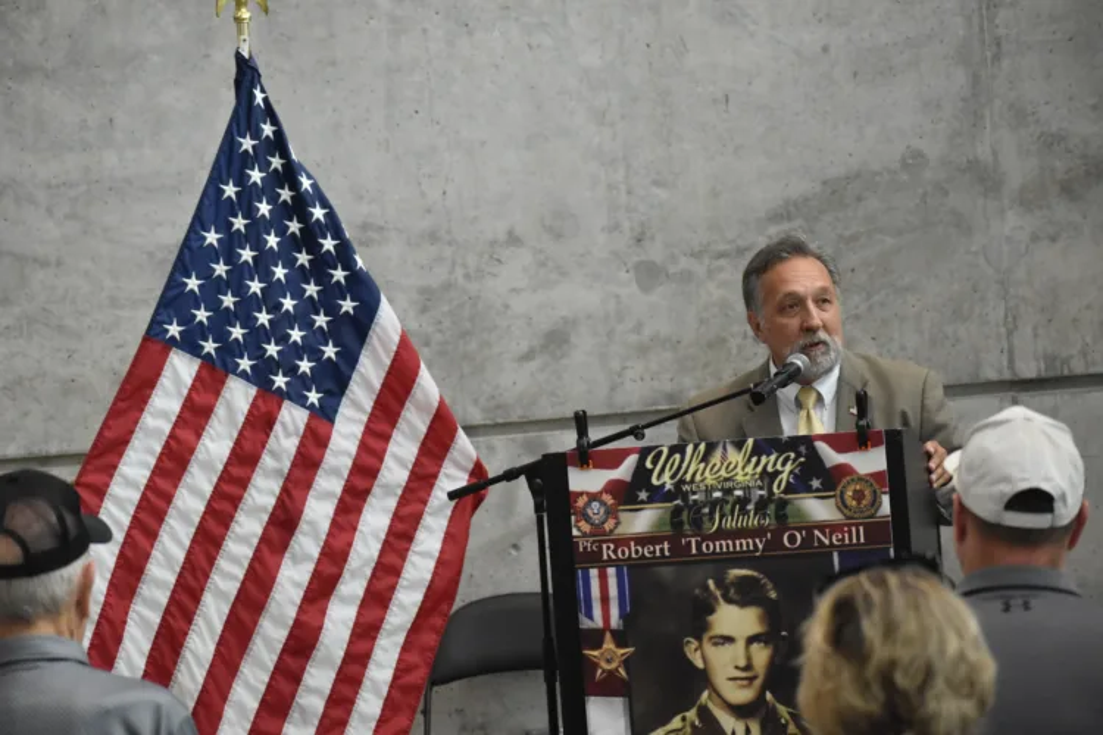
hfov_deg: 12.5
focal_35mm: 165
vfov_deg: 8.3
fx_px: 5055
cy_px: 368
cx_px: 552
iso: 1600
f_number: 4.8
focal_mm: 110
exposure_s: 1/250
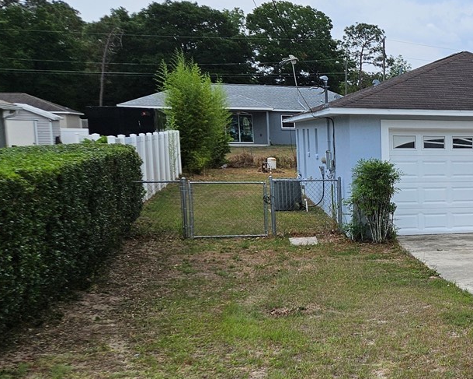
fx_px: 826
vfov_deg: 25.7
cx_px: 574
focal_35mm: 59
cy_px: 241
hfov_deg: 27.8
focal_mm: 5.4
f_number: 1.8
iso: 25
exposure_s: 1/2234
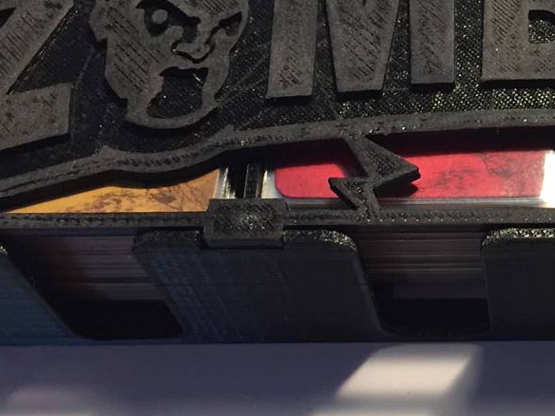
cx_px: 560
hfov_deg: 23.1
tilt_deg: -60.6
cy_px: 123
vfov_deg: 18.1
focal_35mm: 81
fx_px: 1299
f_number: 2.2
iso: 160
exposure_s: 1/33
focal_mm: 4.15
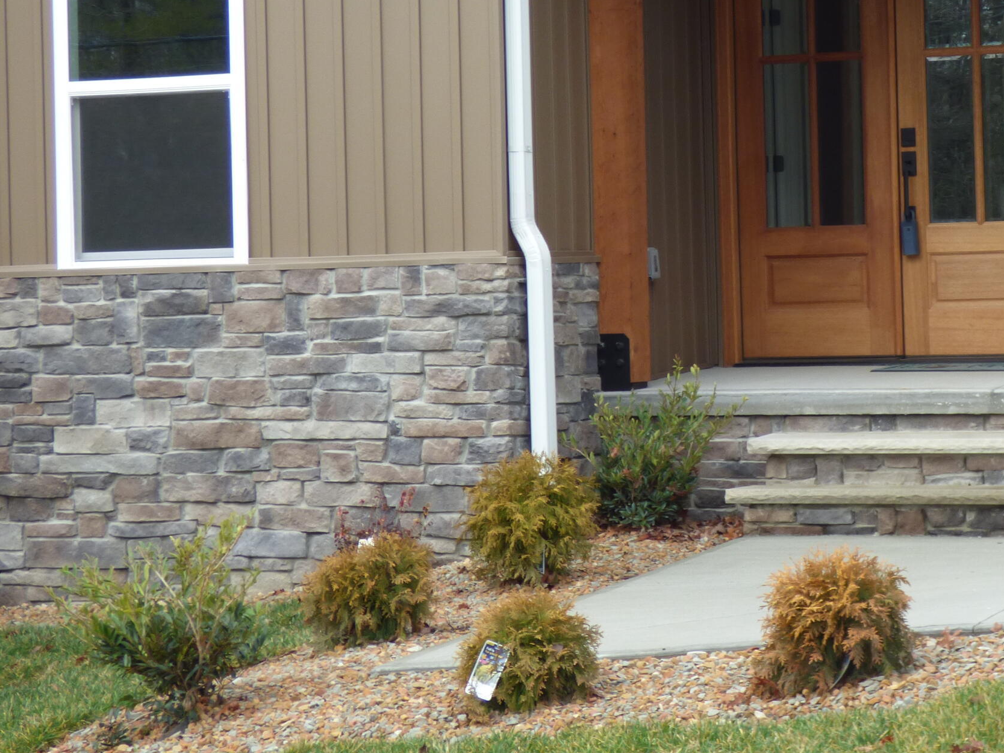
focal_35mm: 99
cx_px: 835
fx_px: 2871
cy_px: 207
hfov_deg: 19.6
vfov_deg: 14.9
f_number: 3.9
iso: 100
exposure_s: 1/160
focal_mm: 9.51
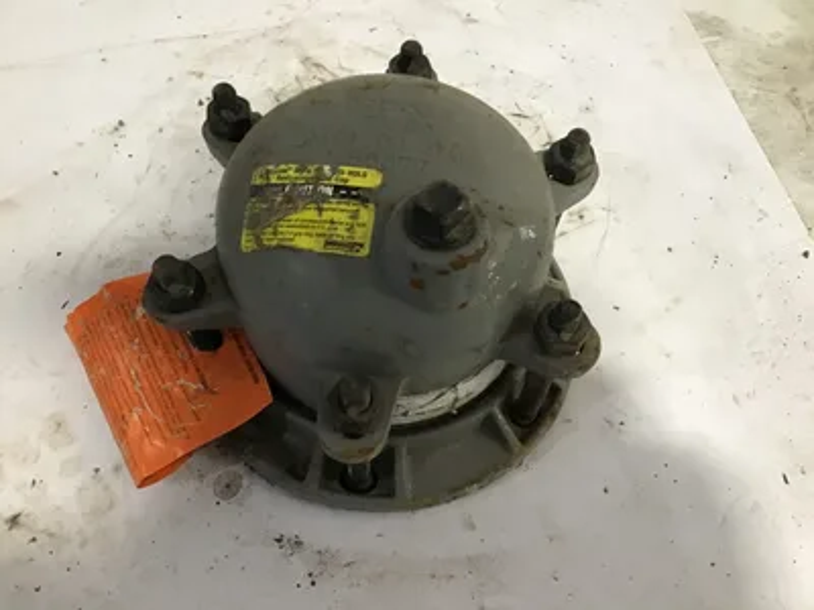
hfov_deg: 58.4
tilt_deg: -59.2
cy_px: 305
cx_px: 407
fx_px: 729
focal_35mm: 31
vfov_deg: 45.4
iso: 160
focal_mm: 3.3
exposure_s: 1/30
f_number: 2.4
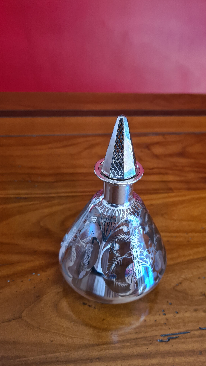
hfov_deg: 39.8
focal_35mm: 29
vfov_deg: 66.1
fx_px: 282
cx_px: 133
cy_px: 184
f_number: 1.8
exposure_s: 1/50
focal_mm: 5.4
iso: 160
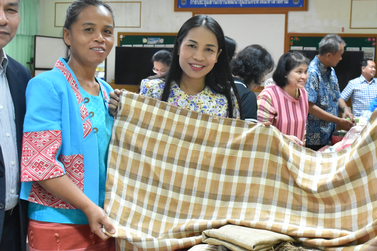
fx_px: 618
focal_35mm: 59
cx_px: 209
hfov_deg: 33.9
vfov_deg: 22.9
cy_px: 95
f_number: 5
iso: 2500
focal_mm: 22
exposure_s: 1/100
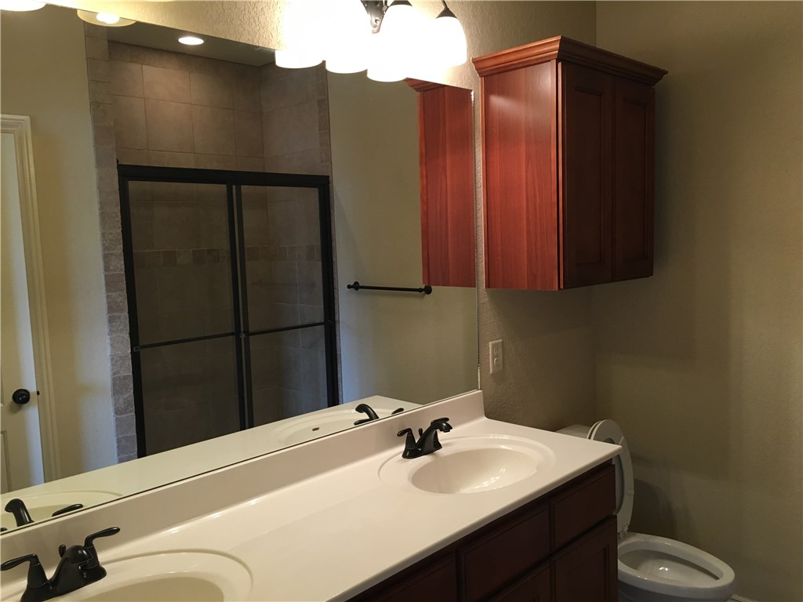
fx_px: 673
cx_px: 402
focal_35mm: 29
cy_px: 301
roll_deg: +2.9
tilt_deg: -5.0
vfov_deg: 48.2
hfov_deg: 61.7
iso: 100
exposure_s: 1/30
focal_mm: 4.15
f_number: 2.2
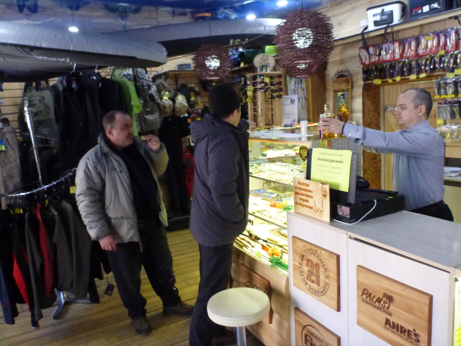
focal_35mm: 28
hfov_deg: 63.4
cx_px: 230
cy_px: 173
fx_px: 373
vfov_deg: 49.7
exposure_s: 1/30
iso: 800
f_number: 3.3
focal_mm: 4.9
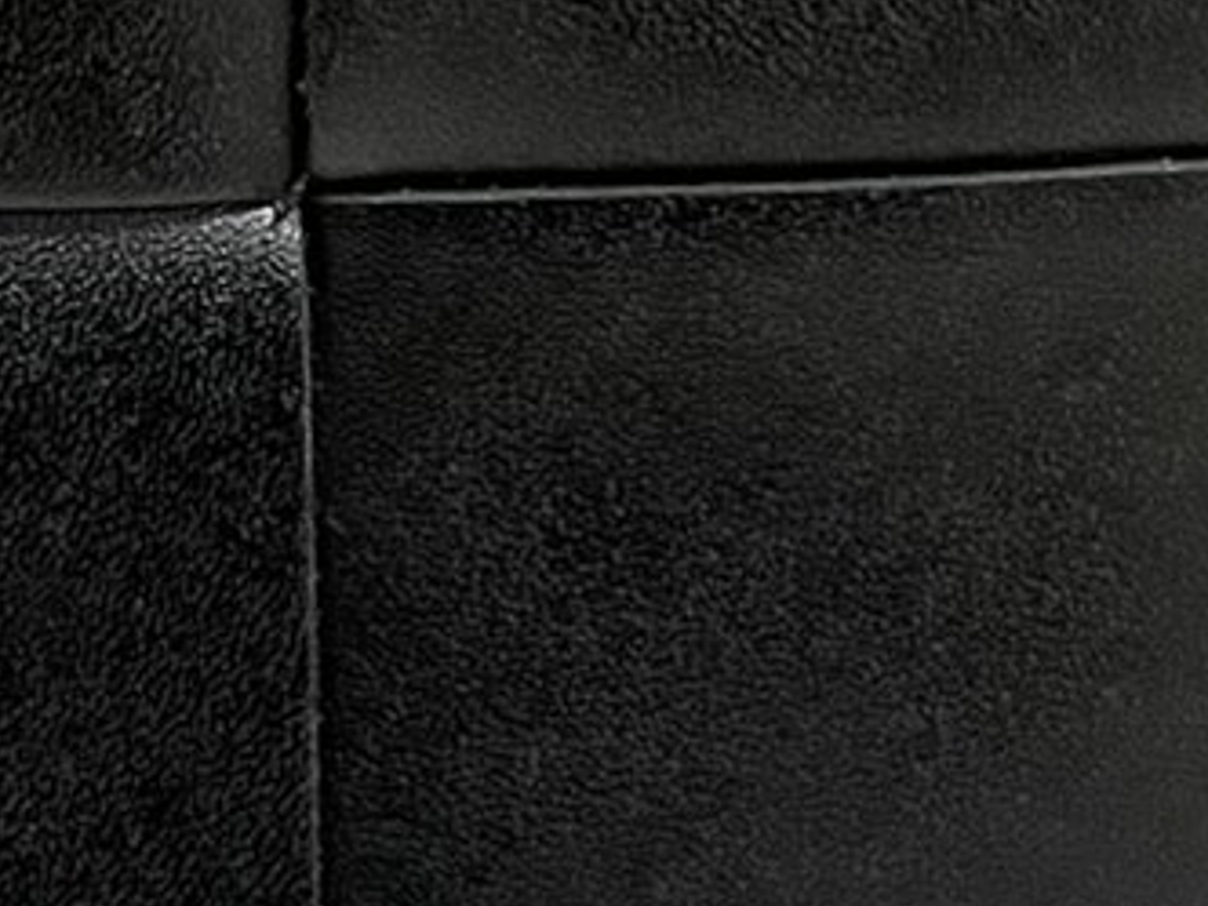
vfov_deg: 4.9
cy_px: 1161
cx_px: -680
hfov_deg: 6.5
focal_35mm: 301
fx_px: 10504
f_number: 2
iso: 125
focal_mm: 6
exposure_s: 1/99
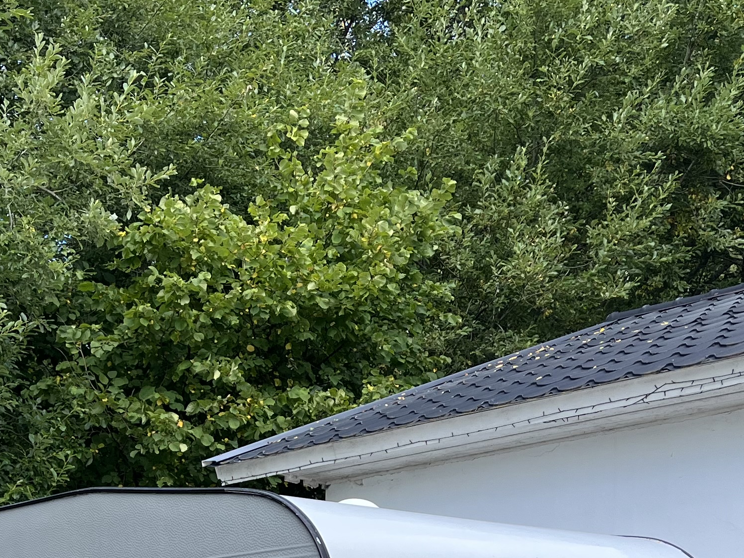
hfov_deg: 27.2
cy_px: 667
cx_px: 144
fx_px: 1504
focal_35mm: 70
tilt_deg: +3.9
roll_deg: -1.5
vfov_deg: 19.8
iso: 50
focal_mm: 5.1
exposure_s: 1/1028
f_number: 1.6
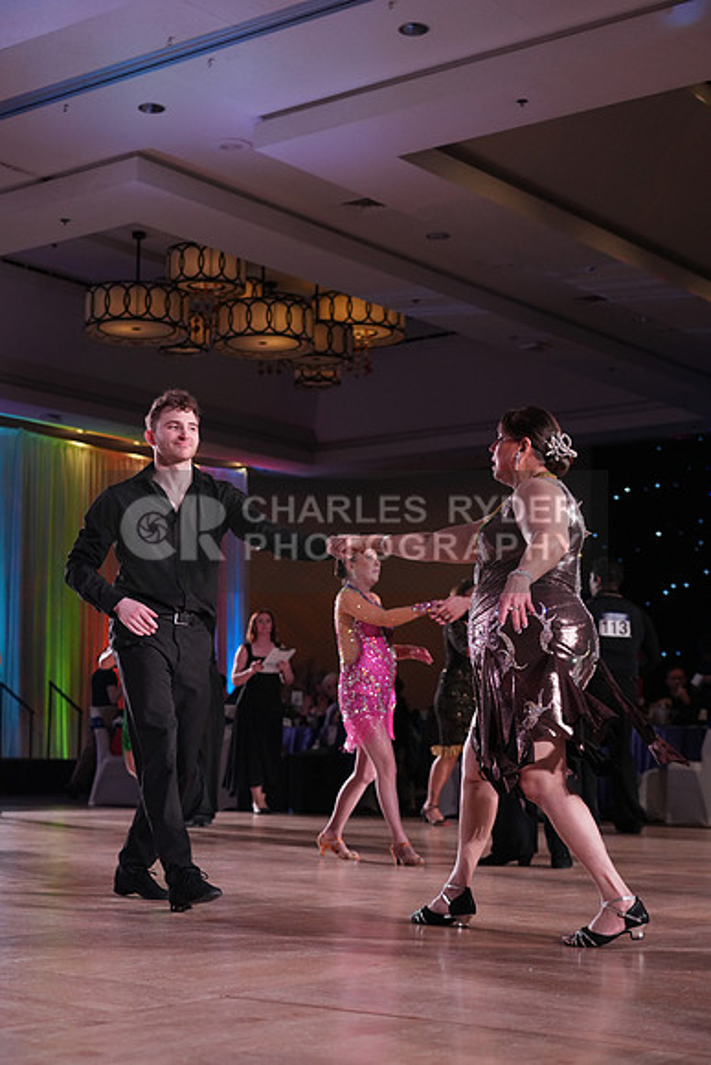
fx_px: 1658
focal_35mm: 56
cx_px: 356
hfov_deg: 24.2
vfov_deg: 35.6
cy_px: 532
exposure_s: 1/400
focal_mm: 56
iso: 2000
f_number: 4
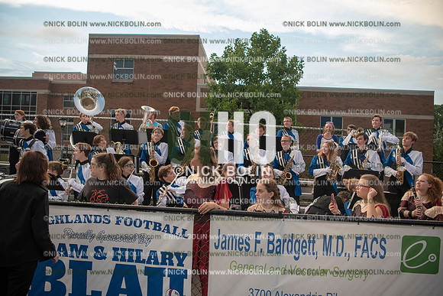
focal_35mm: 28
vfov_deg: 46.4
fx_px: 345
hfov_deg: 65.5
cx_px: 222
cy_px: 148
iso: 800
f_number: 3.2
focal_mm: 28
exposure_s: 1/400
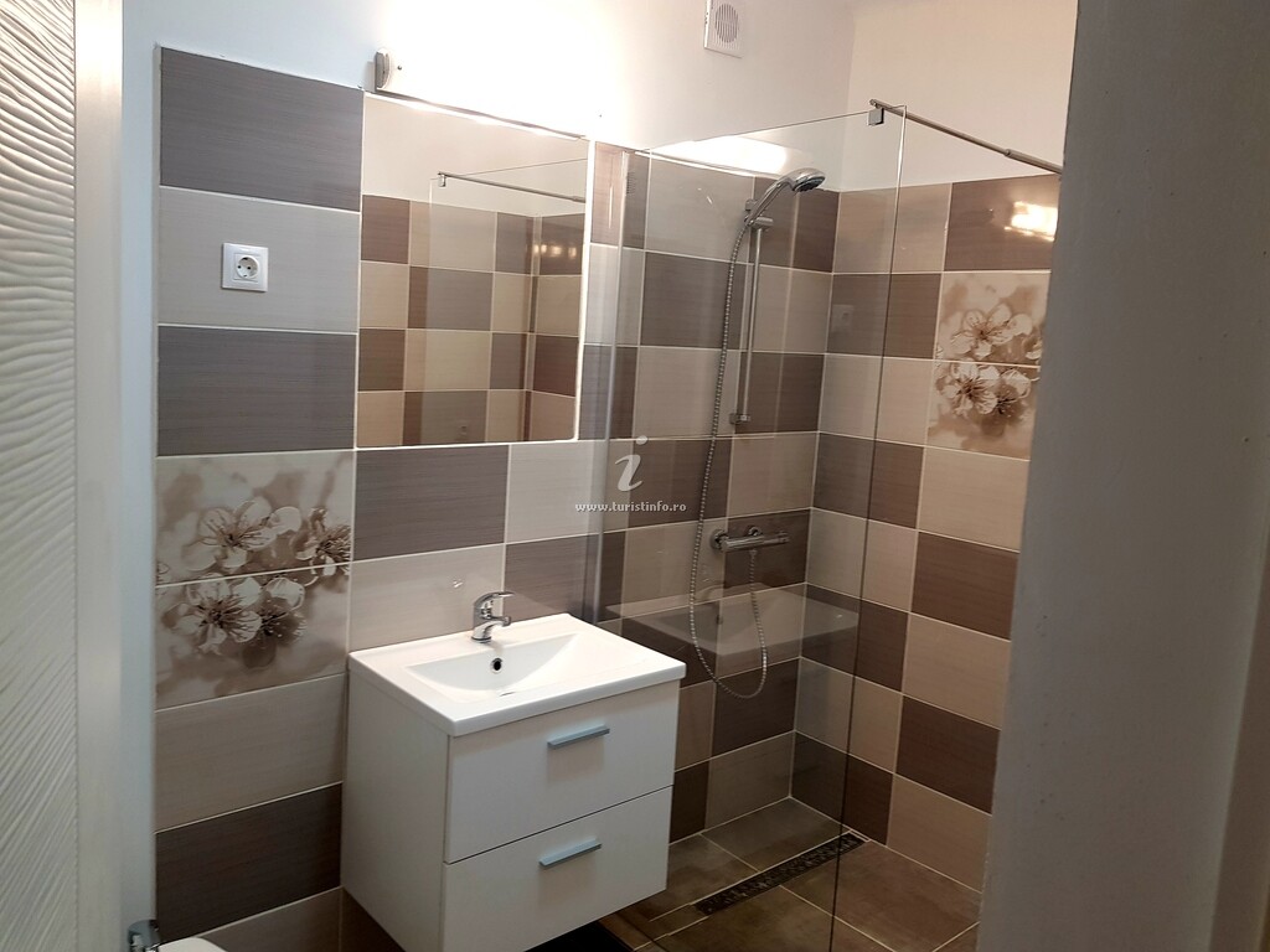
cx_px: 635
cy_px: 476
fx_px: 954
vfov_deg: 53.1
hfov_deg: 67.3
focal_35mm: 26
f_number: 1.7
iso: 64
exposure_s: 1/50
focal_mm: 4.2
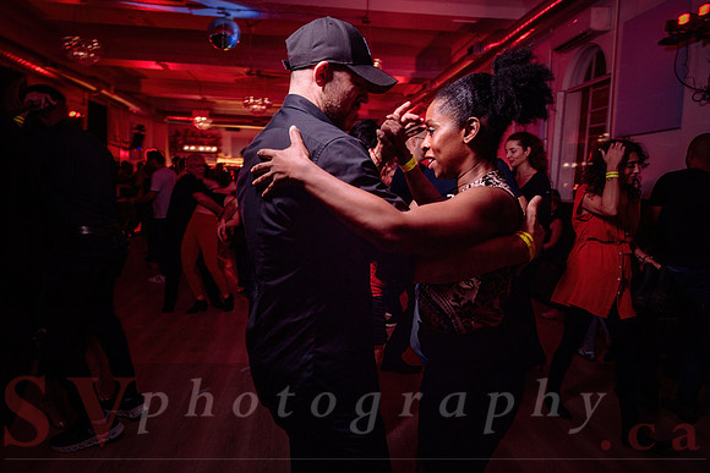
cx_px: 355
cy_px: 236
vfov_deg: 50.5
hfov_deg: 70.5
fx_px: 503
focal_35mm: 25
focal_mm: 24
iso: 800
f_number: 3.5
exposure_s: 1/30
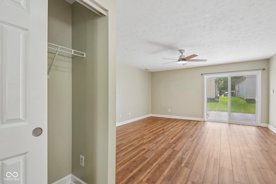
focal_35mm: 16
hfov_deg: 96.7
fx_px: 123
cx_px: 138
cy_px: 92
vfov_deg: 73.7
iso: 100
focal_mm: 16
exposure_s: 1/20
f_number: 8
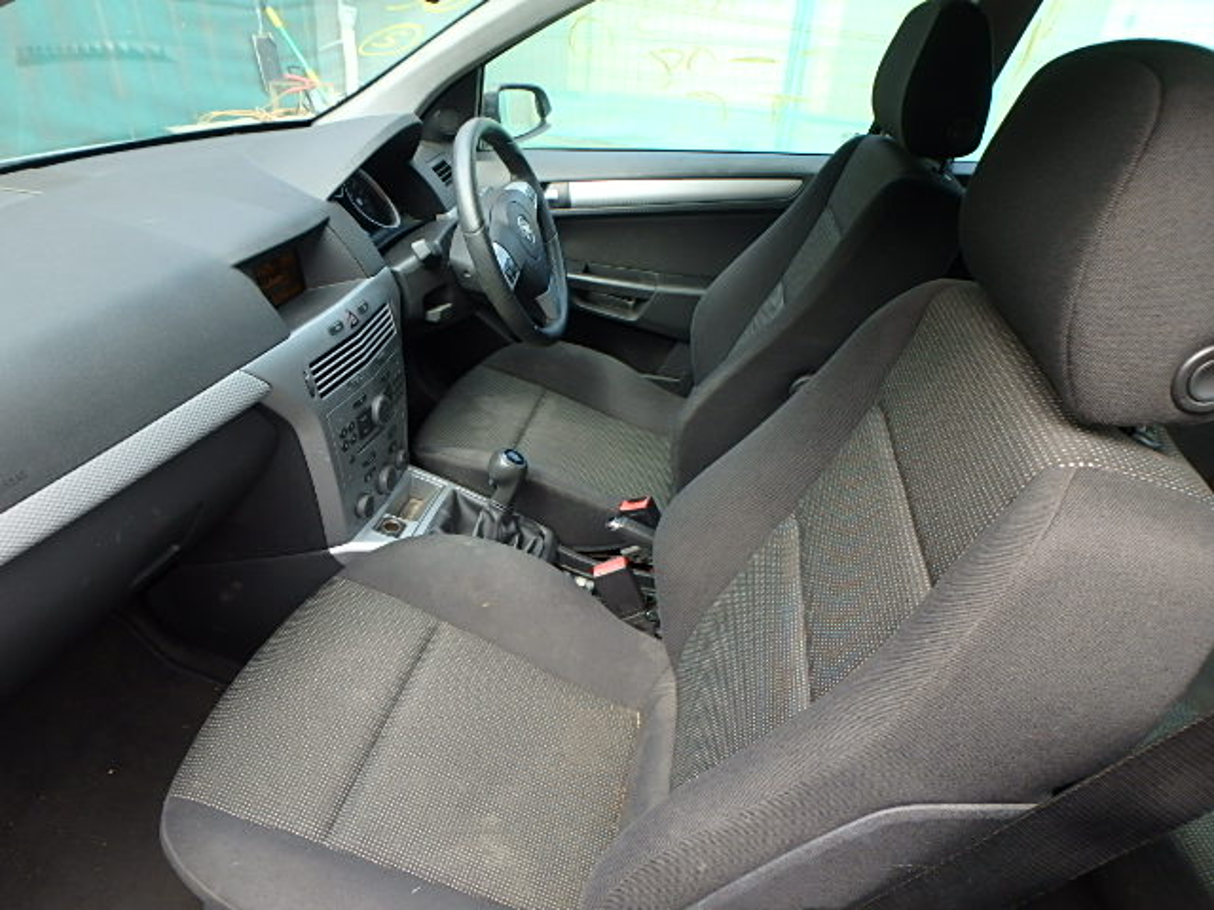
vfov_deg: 63.4
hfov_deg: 79.0
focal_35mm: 21
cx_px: 607
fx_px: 736
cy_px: 455
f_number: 3.5
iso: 125
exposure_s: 1/80
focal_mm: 3.7
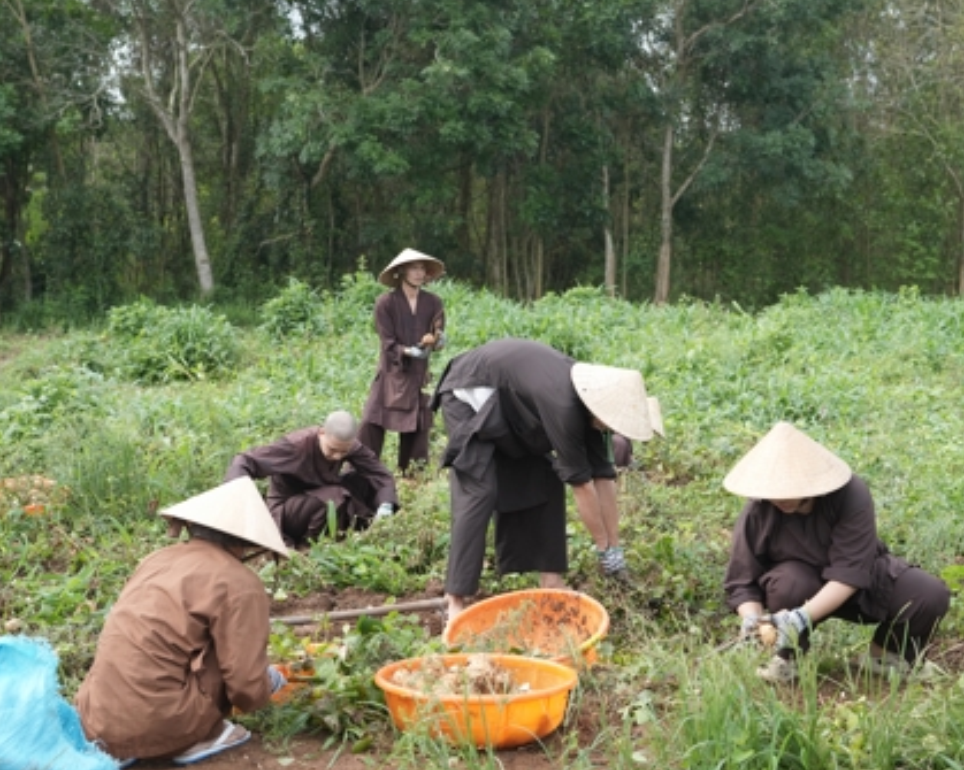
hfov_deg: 36.6
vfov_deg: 29.7
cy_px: 355
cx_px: 548
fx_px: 1455
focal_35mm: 51
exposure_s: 1/1000
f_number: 3.2
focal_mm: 35
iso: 400
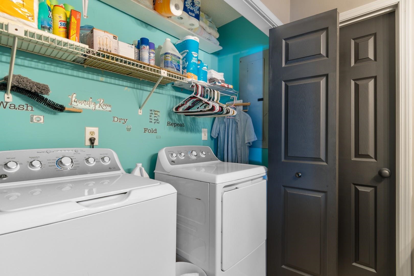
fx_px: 195
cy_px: 138
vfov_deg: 70.4
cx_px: 207
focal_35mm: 17
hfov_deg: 93.3
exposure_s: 1/3
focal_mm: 11.5
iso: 100
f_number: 4.8
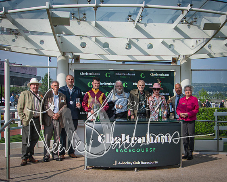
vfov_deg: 30.5
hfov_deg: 37.7
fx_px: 332
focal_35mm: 49
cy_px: 115
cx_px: 132
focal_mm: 20
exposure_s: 1/2000
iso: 80
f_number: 4
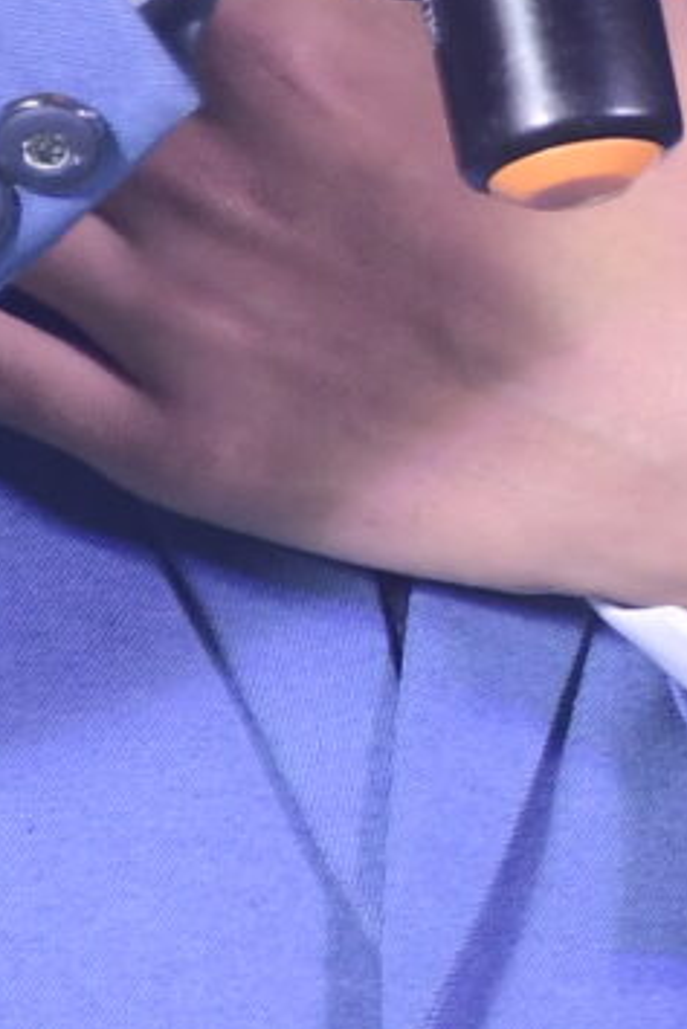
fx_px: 43264
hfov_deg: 0.9
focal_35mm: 1513
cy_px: -252
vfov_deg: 1.4
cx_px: 378
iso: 640
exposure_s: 1/100
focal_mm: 140
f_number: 6.3
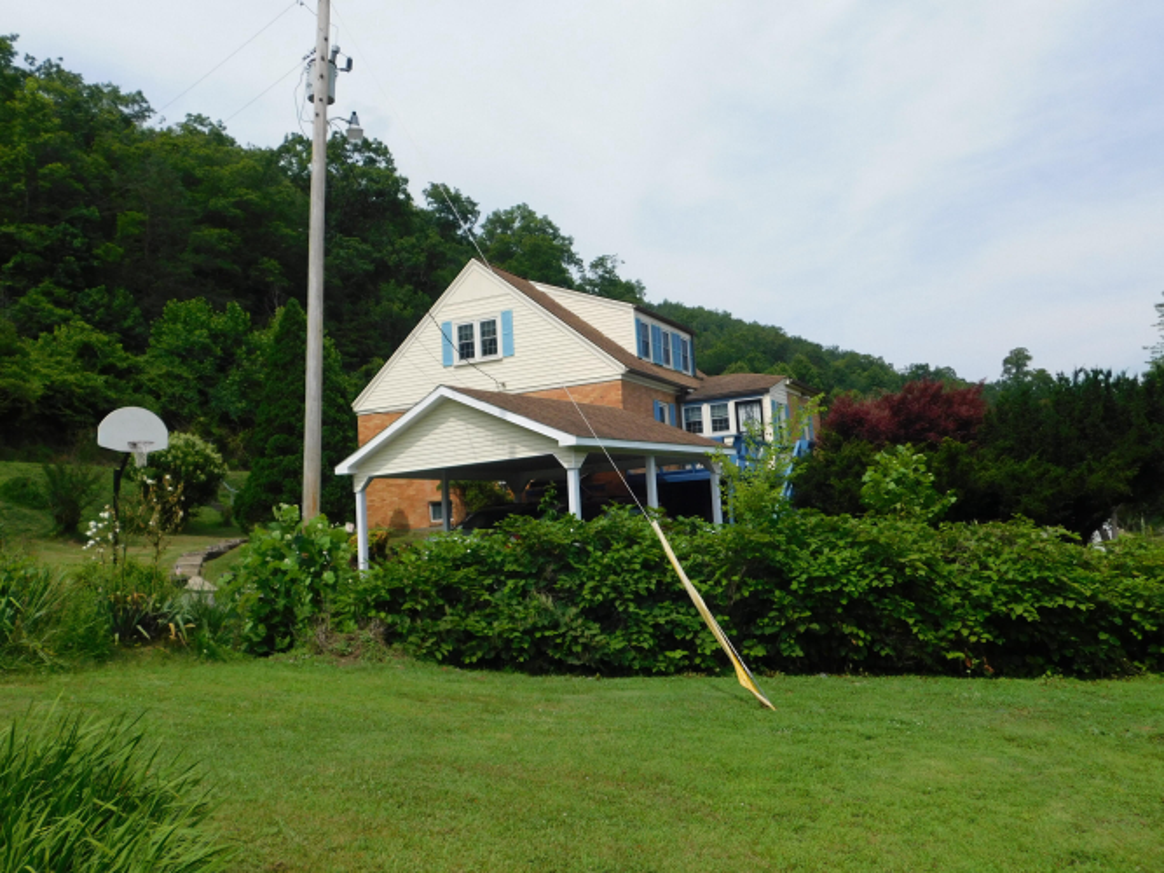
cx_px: 582
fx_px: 1009
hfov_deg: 60.0
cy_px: 436
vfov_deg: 46.8
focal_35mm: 30
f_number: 6.4
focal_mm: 5.3
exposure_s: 1/400
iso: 125
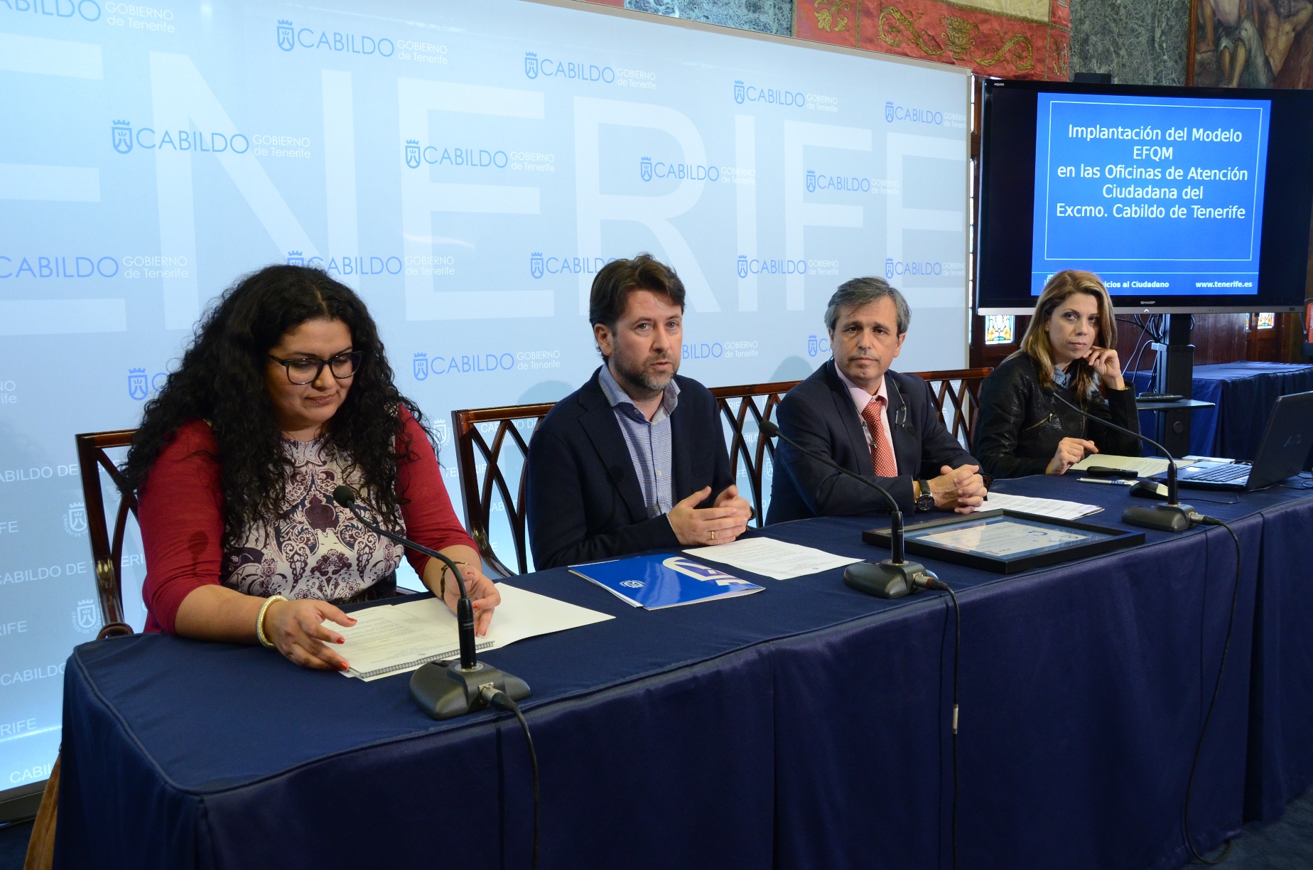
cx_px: 656
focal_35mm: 30
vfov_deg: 43.4
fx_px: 1092
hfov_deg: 62.0
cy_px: 435
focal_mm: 20
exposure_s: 1/30
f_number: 5.6
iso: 1400
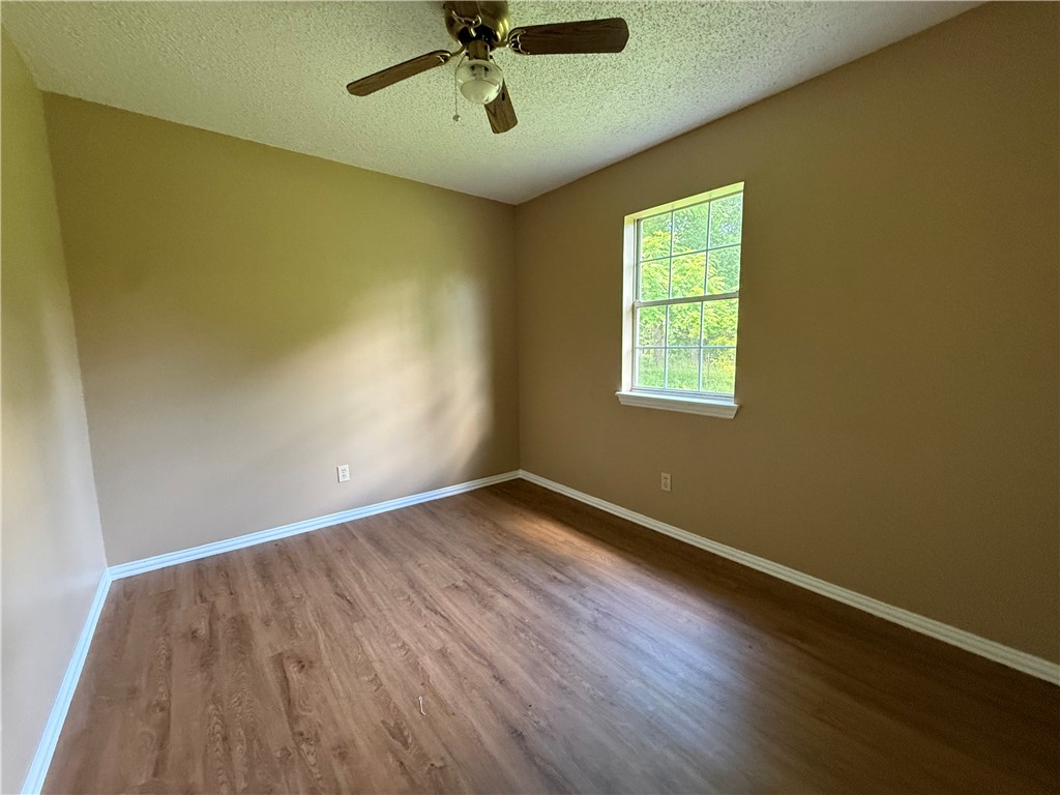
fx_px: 429
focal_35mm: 14
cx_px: 530
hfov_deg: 102.1
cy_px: 398
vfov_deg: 85.7
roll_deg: +0.9
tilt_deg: -6.4
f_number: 2.2
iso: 500
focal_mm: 2.22
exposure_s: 1/60
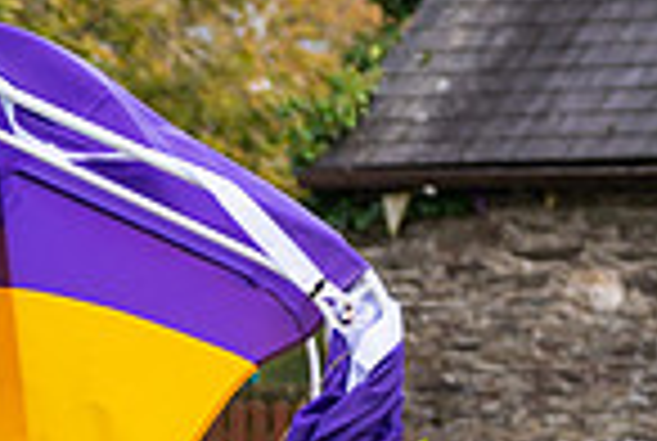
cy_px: 709
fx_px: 4060
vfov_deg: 6.1
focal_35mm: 222
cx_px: -216
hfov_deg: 9.1
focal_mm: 56
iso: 160
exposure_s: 1/320
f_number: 3.5
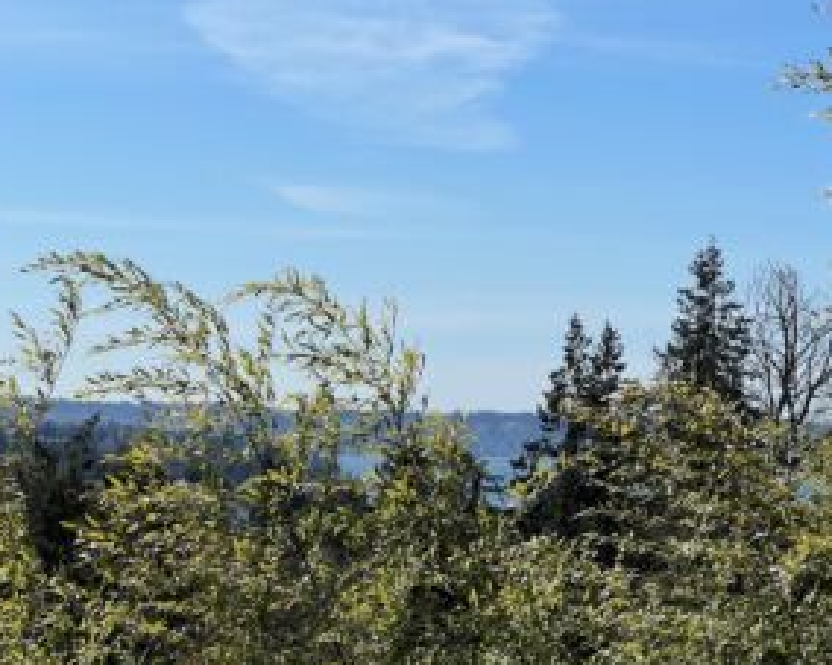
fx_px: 2609
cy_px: 393
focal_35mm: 106
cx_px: 551
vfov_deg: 14.5
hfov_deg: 18.1
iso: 32
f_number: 2.8
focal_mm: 9
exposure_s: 1/1376
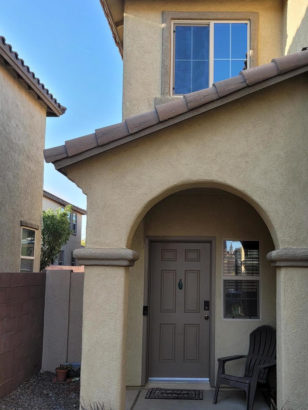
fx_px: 439
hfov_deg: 38.3
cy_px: 231
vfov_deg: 50.0
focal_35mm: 37
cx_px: 204
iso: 20
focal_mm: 7
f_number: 1.8
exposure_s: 1/189
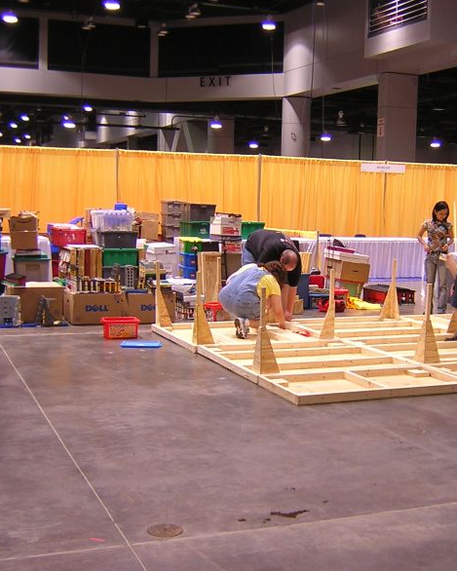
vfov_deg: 38.8
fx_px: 811
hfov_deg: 31.3
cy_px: 285
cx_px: 299
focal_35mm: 48
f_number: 2.6
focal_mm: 4.7
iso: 100
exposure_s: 1/6.4
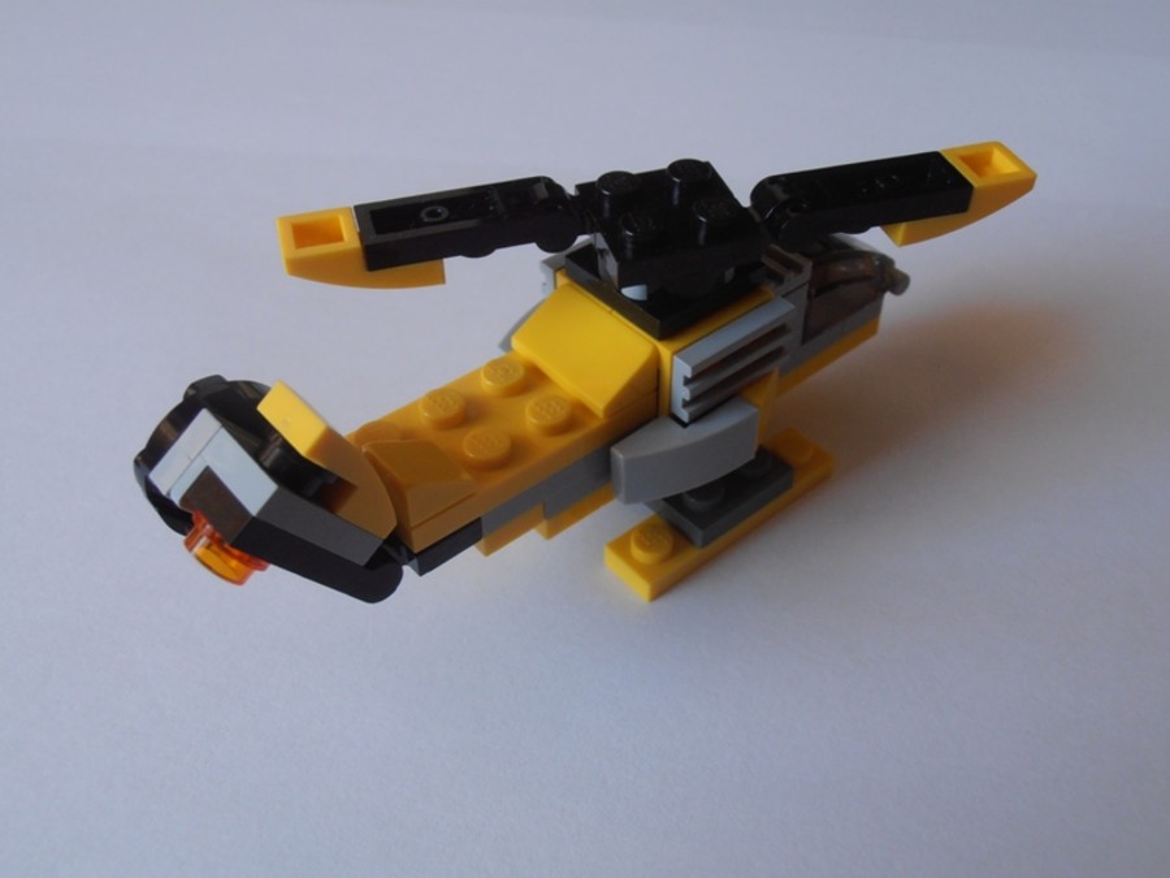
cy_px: 439
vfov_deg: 38.7
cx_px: 585
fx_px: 1251
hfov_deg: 50.1
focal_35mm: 37
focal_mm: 6.61
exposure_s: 1/10
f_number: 3.9
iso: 125
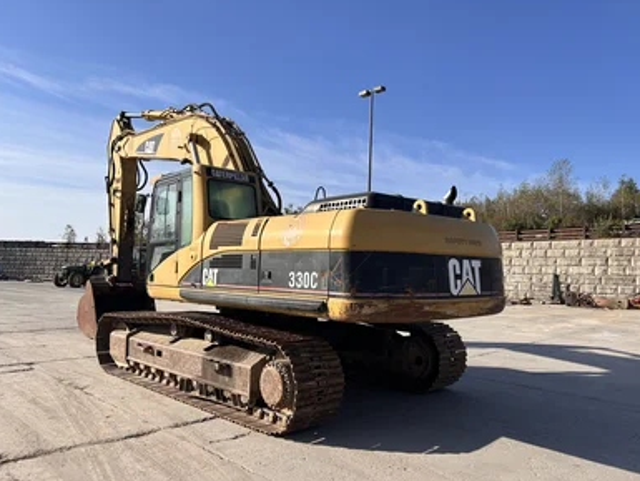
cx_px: 322
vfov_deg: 51.4
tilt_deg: +3.8
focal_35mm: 27
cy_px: 240
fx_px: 499
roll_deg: +0.0
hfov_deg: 65.3
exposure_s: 1/4630
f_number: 1.5
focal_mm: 5.7
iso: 50
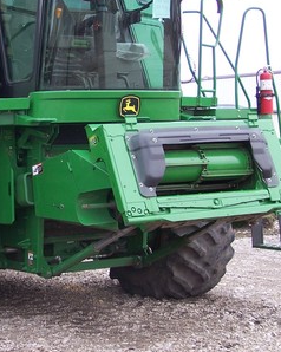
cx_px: 46
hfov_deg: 16.7
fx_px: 947
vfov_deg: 21.0
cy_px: 119
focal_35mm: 91
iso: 80
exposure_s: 1/250
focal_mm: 8.5
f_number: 3
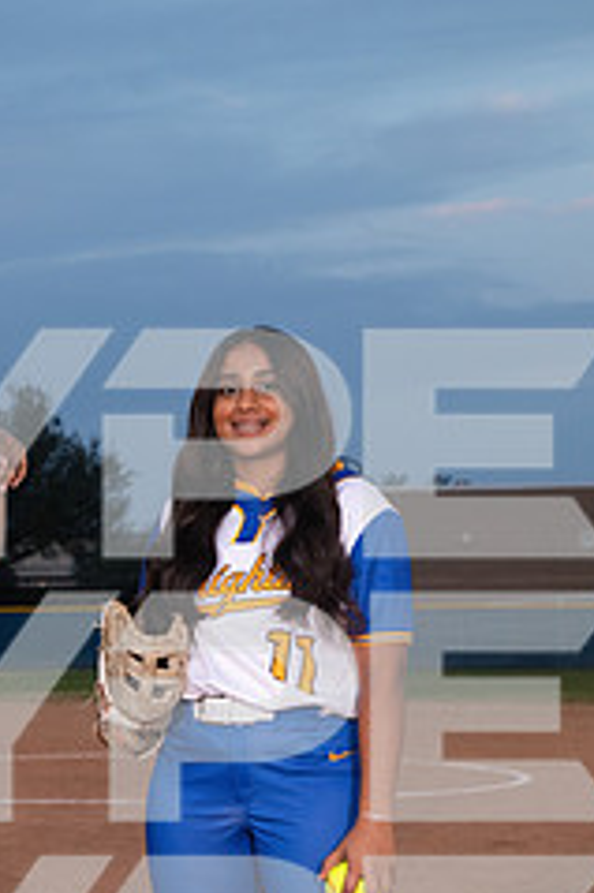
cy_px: 710
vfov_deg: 20.6
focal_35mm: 98
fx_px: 2429
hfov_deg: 13.8
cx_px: 67
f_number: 6.3
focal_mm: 52
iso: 400
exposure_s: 1/320
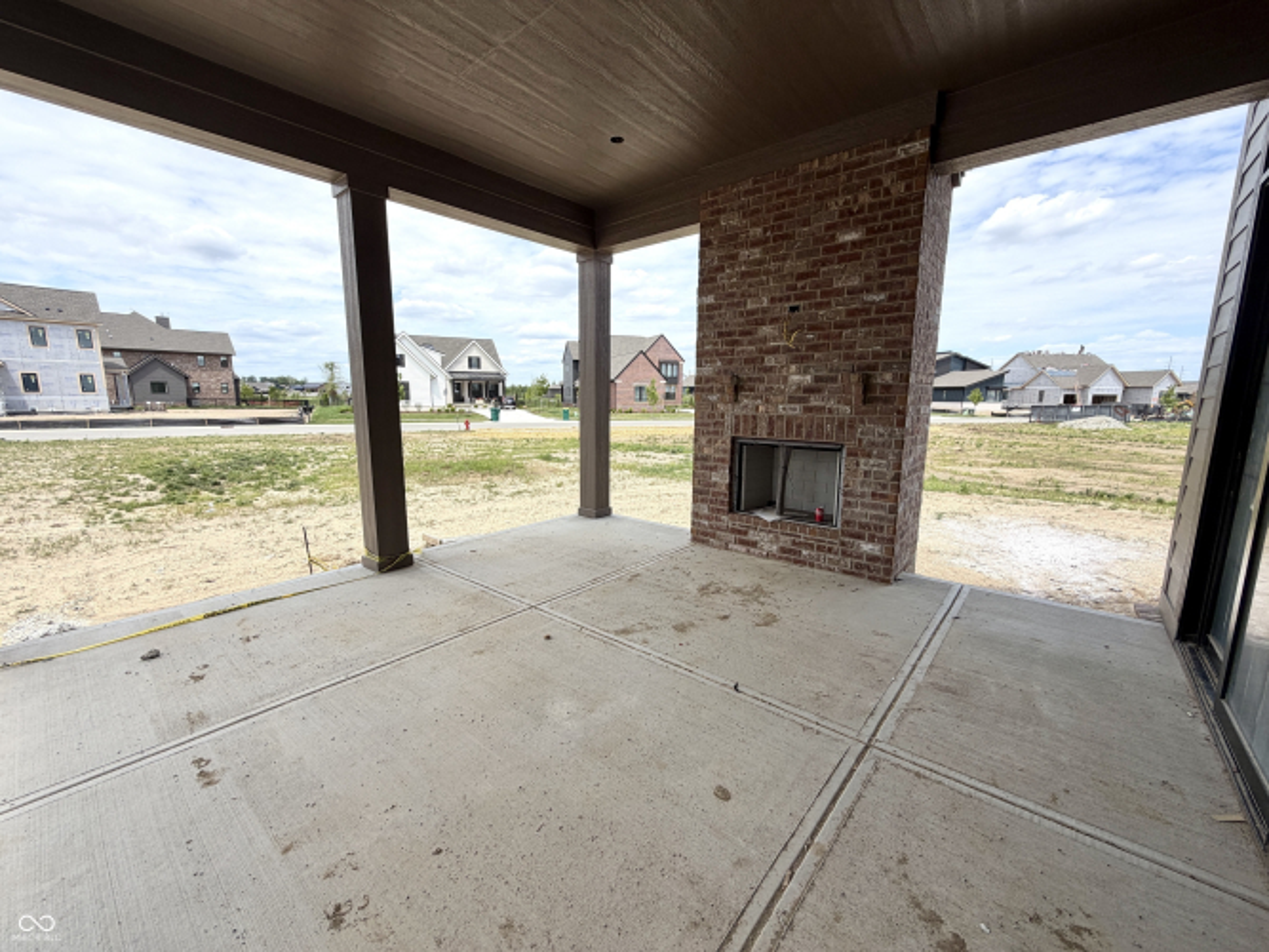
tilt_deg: -9.2
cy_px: 476
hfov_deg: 102.1
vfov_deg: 85.7
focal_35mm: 14
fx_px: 513
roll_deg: -0.7
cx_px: 634
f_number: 2.2
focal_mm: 2.22
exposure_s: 1/770
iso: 20
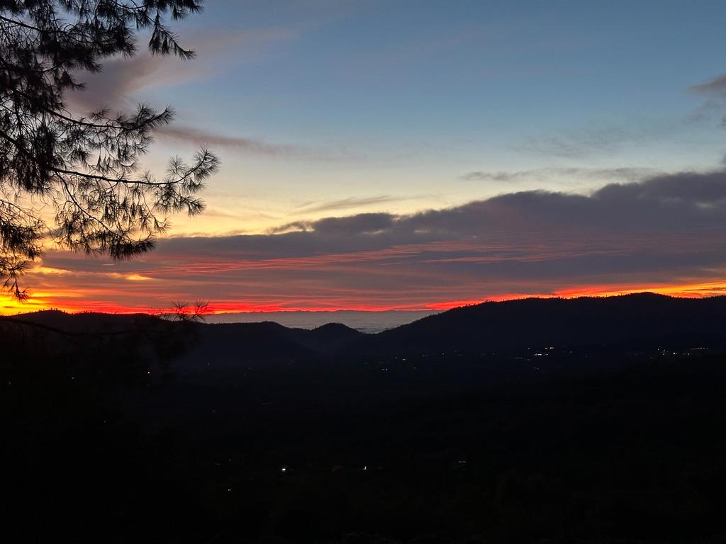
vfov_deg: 30.3
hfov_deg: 39.7
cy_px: 272
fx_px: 1007
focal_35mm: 48
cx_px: 363
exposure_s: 1/40
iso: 320
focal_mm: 6.86
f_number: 1.78
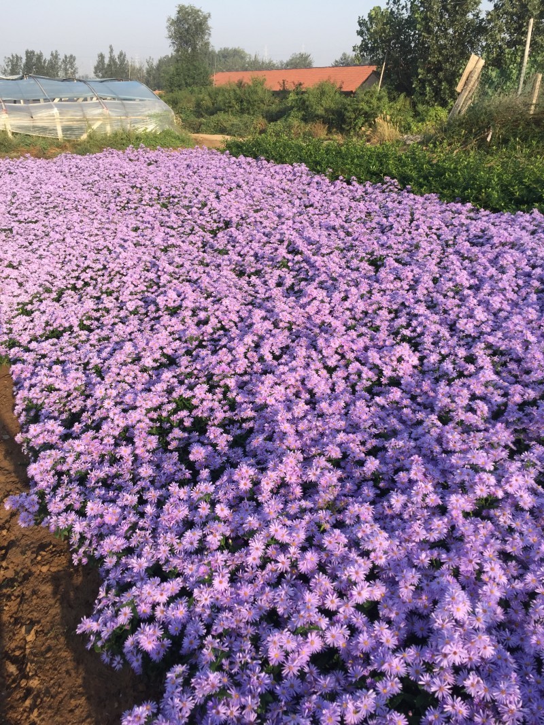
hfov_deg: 48.2
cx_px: 272
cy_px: 362
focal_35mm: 29
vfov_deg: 61.6
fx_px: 607
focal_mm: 4.15
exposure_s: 1/791
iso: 32
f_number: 2.2
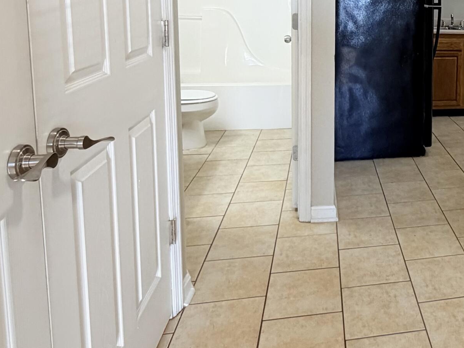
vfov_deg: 38.2
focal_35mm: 35
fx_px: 469
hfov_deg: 47.0
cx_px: 424
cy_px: 43
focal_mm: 2.22
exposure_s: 1/121
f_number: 2.2
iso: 200
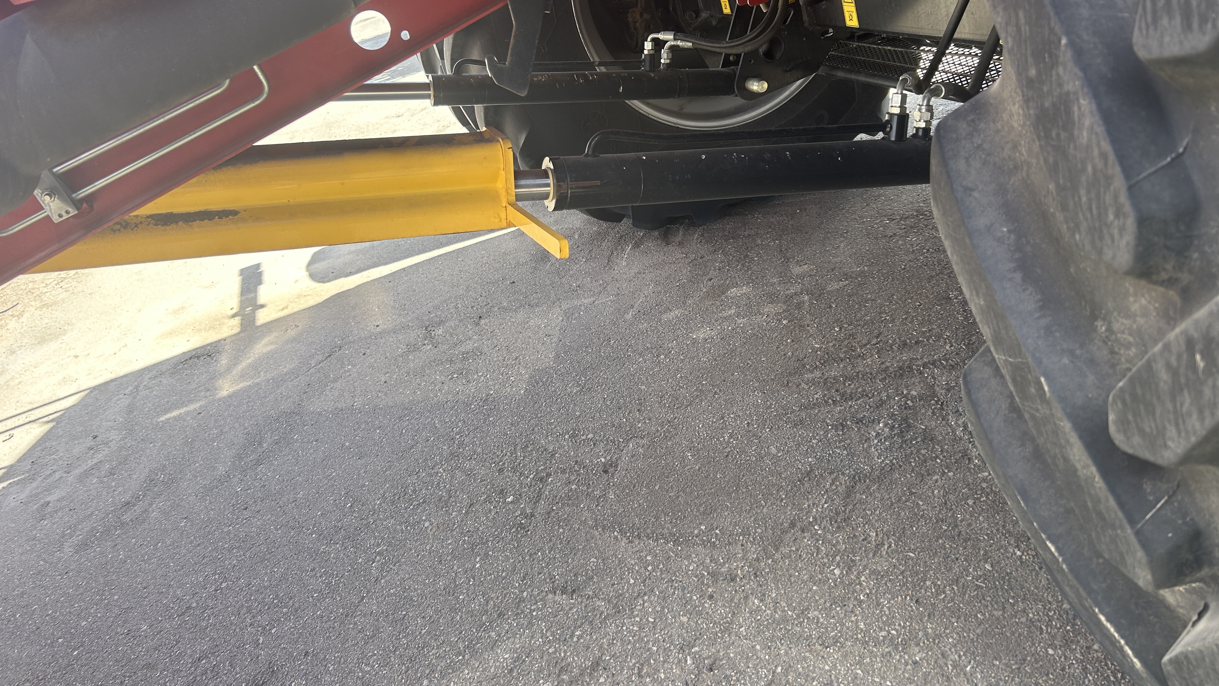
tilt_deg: -23.0
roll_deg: +14.4
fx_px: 937
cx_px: 597
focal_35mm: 29
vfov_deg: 39.9
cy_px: 263
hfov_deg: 66.1
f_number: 1.5
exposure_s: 1/431
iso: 50
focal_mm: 5.7
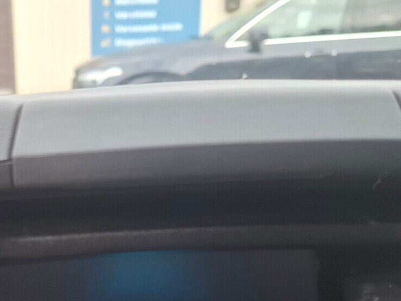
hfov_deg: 30.3
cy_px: 366
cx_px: 42
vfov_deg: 22.1
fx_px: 707
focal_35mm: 61
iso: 200
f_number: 1.8
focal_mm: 5.54
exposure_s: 1/100
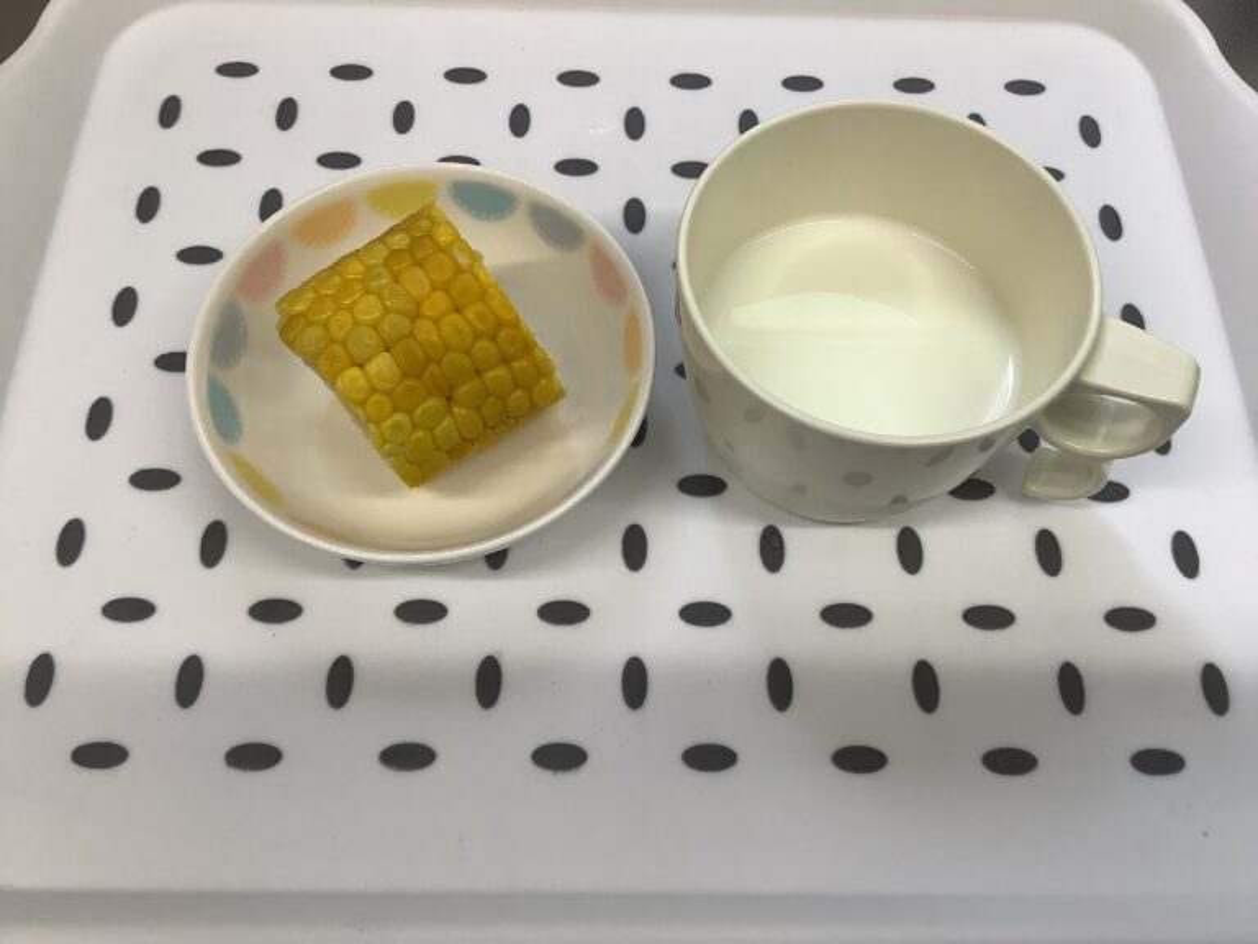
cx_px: 629
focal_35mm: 31
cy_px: 472
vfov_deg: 45.4
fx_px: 1127
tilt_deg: -64.3
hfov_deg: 58.4
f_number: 2.4
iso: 50
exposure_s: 1/60
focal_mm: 3.3
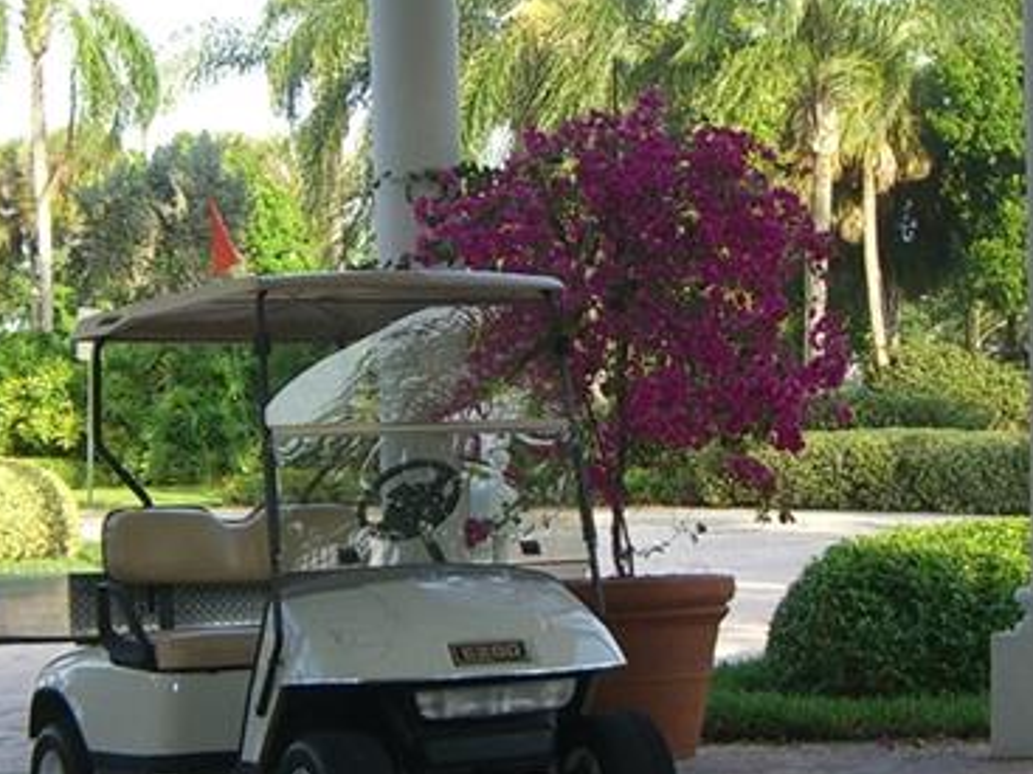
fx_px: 3162
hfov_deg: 18.5
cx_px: 425
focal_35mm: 106
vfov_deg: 14.0
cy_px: 377
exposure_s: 1/200
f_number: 2.7
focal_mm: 6.2
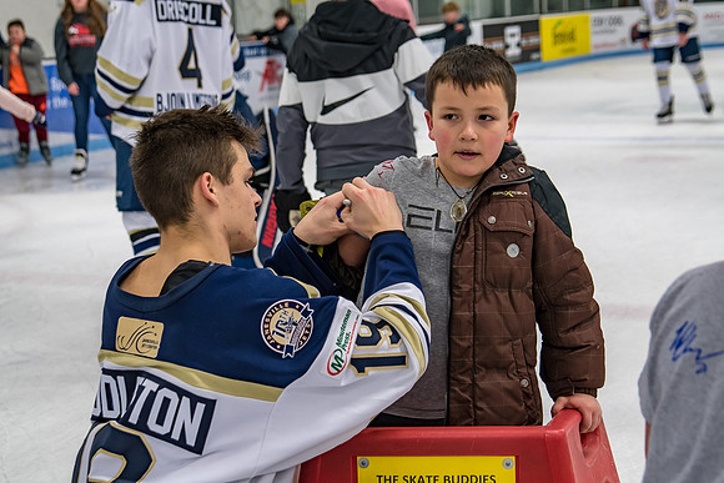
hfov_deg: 28.1
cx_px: 362
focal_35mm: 72
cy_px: 242
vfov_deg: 18.9
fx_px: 1448
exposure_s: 1/250
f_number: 4
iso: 560
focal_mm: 48
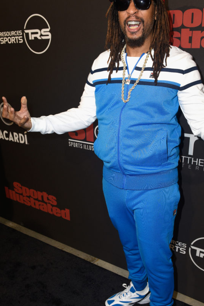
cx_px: 118
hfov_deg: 39.9
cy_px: 153
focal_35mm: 33
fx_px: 280
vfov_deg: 57.2
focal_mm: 26
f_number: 5.6
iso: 640
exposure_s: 1/200
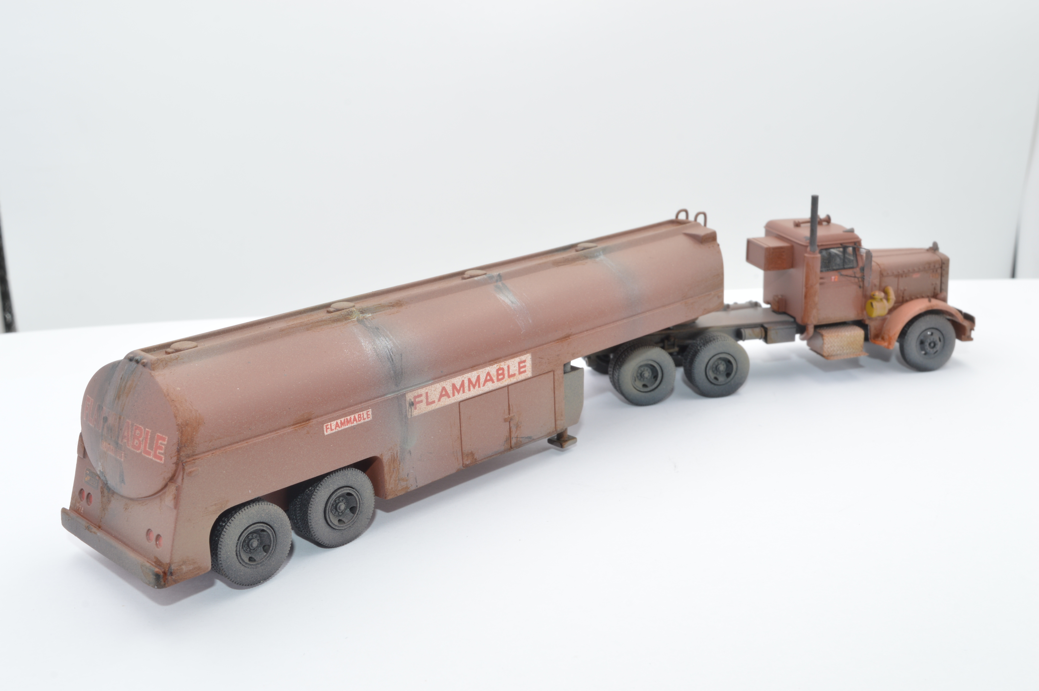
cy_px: 346
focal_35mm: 44
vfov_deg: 30.8
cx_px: 520
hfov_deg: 45.0
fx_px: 1254
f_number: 29
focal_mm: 29
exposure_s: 1/8
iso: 100
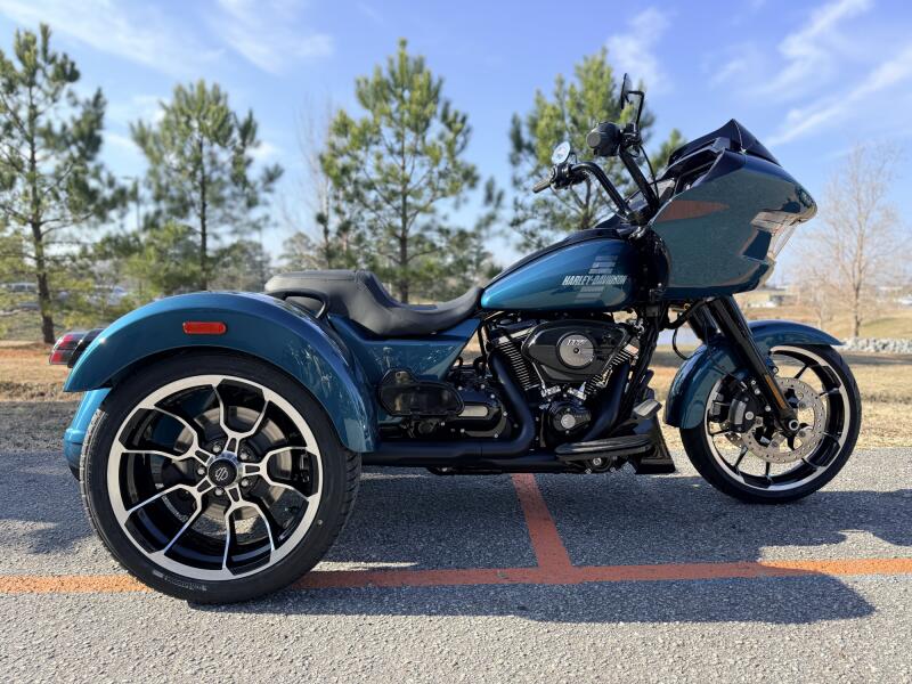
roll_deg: +1.0
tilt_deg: -4.1
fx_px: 632
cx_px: 456
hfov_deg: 71.6
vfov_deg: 56.8
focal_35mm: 24
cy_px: 342
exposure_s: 1/1410
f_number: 1.78
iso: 100
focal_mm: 6.76
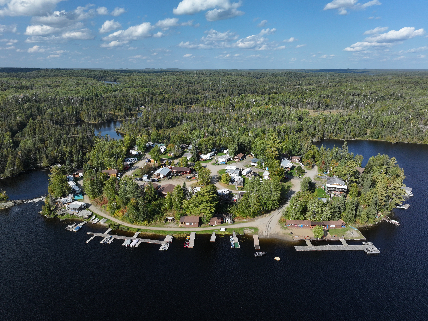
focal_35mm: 24
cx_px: 214
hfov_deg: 71.6
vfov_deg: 56.8
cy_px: 160
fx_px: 297
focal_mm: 12.29
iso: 100
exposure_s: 1/100
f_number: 5
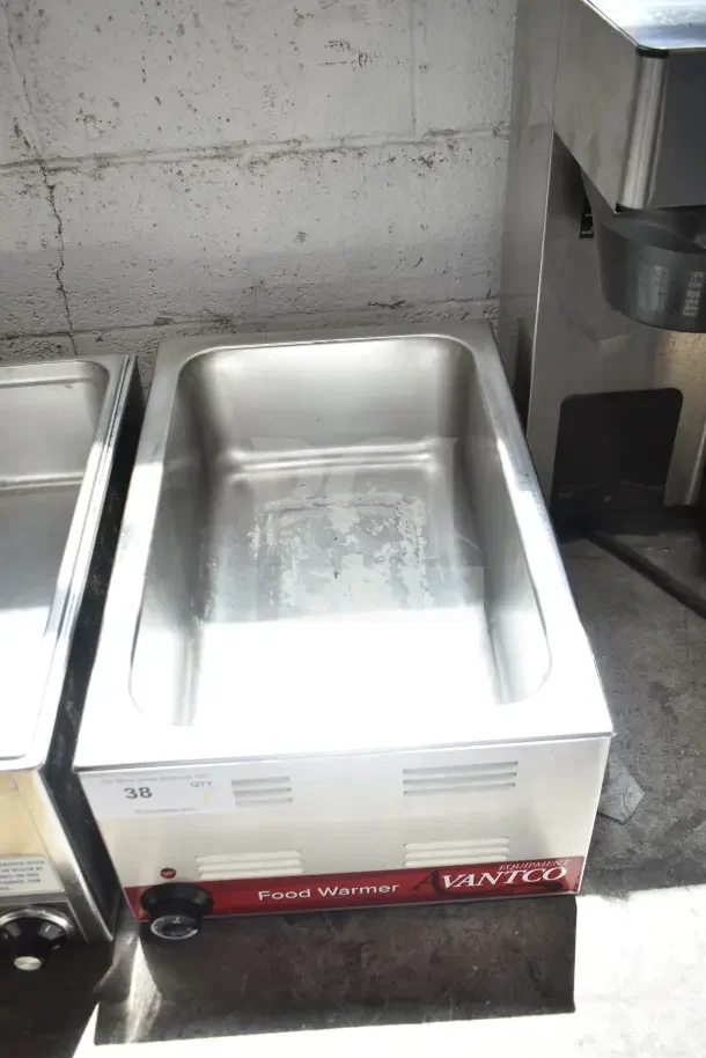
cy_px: 529
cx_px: 353
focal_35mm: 33
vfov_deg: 57.2
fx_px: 970
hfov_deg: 40.0
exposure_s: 1/80
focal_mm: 22
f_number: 4.5
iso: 200
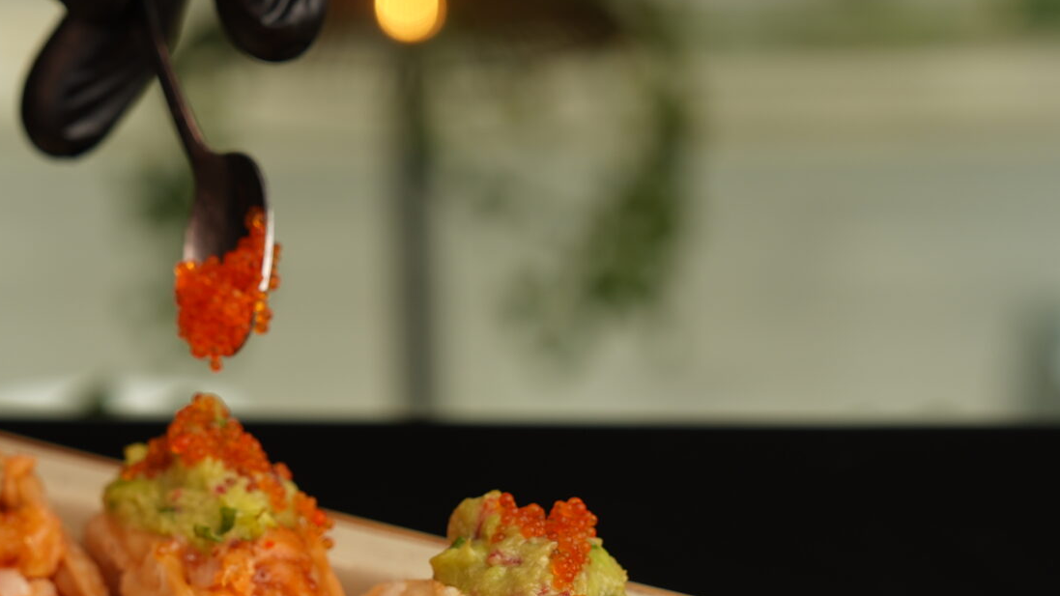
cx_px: 388
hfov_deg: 19.4
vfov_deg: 10.9
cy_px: 588
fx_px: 3092
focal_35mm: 110
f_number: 4.5
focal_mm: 45
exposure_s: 1/63.7
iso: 80
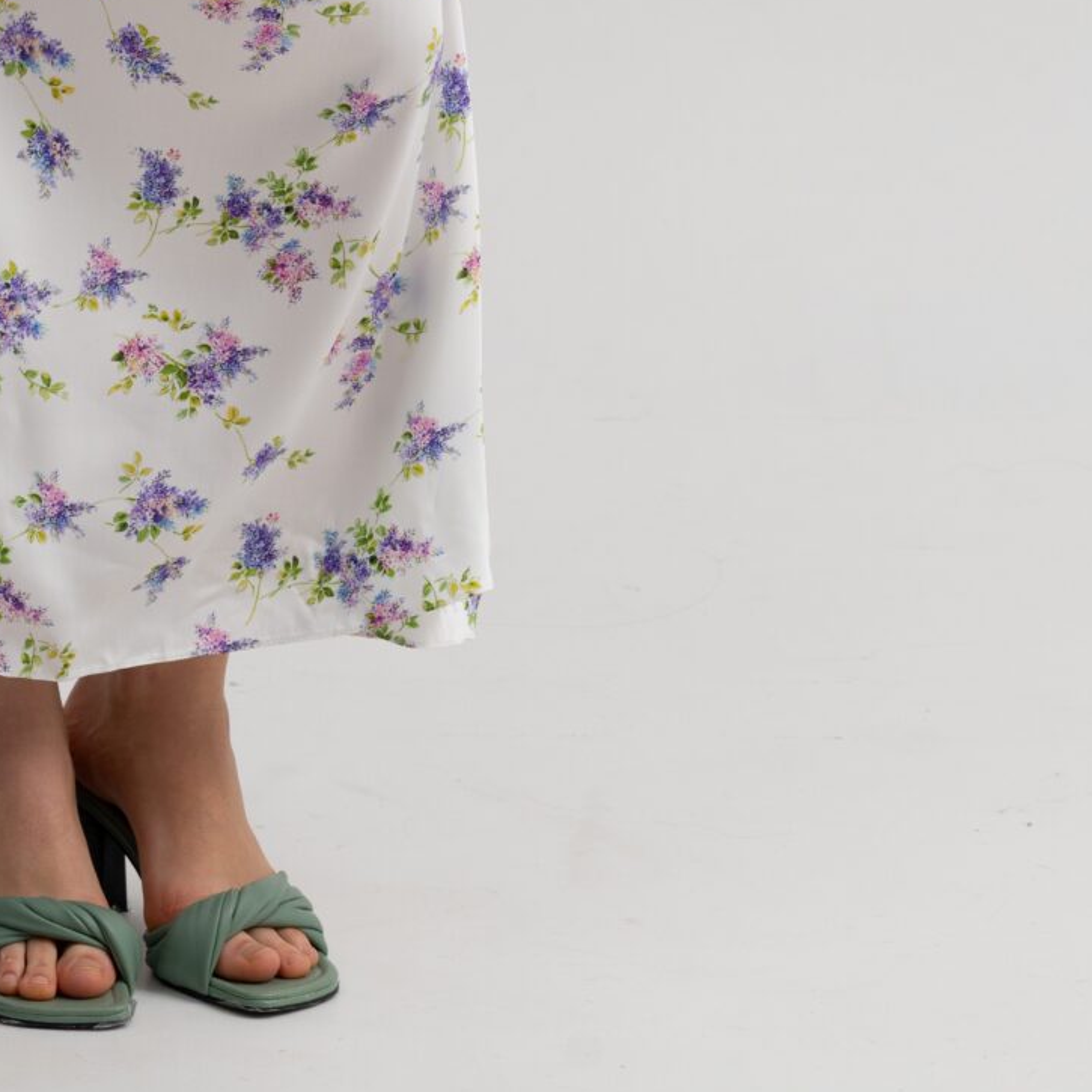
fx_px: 7302
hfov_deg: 8.5
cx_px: 96
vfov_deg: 8.3
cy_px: -649
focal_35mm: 205
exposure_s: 1/125
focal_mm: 68.2
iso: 100
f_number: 8
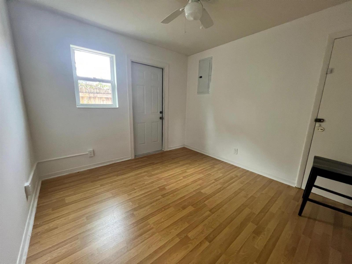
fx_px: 132
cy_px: 132
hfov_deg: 106.2
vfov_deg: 89.9
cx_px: 176
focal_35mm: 13
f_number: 1.8
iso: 250
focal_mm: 1.57
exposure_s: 1/70
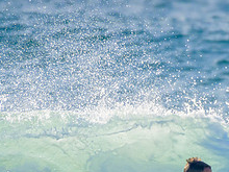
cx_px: 231
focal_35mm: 2538
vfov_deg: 0.6
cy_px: 201
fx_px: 16790
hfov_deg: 0.8
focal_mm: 1000
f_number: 11
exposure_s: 1/2000
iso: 1000
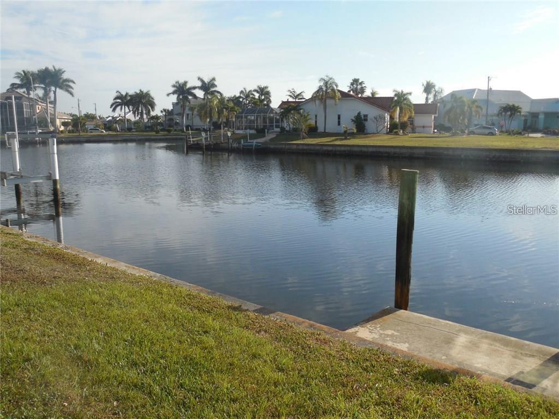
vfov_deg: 45.4
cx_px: 280
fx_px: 501
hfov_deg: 58.4
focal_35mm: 31
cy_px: 210
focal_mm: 5.6
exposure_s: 1/1000
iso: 125
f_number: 3.6
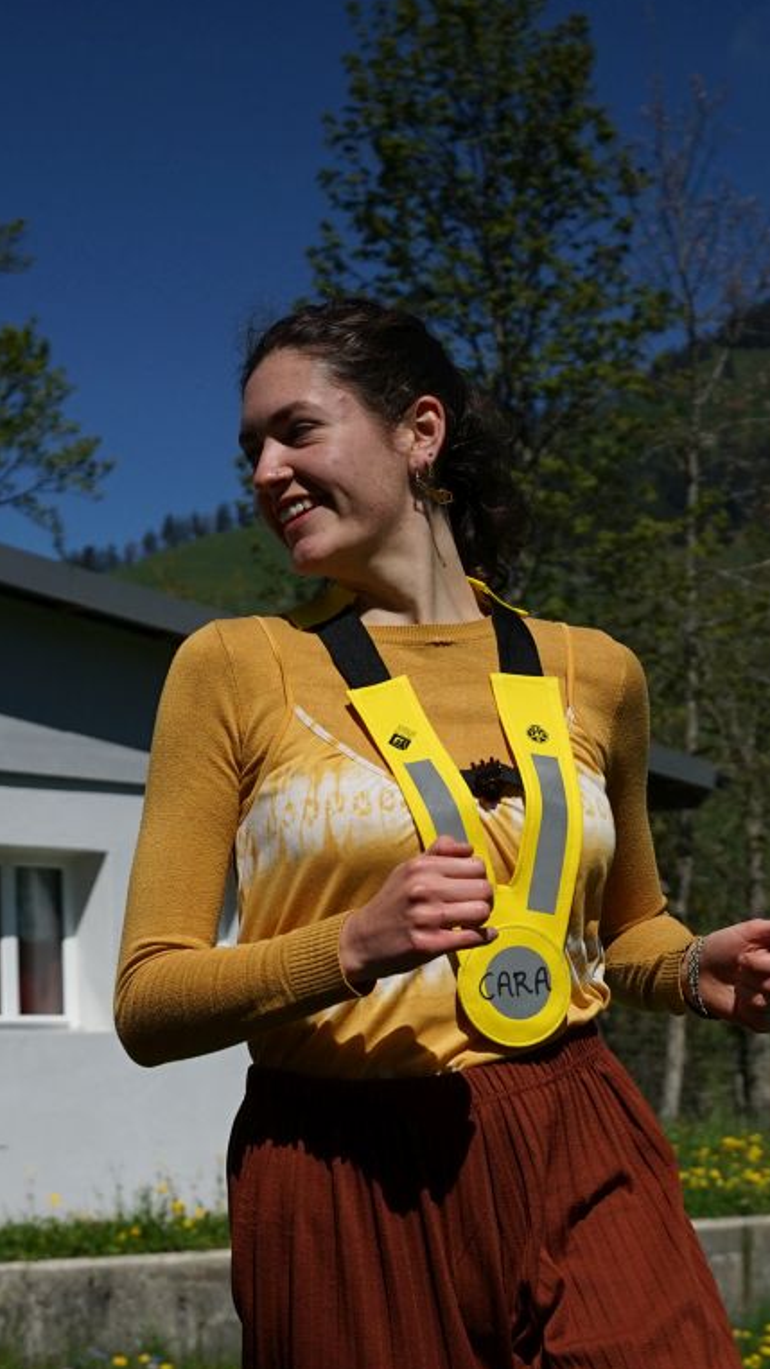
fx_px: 3232
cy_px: 784
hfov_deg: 13.6
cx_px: 300
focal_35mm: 89
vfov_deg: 23.9
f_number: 5
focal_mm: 40
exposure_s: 1/8000
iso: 400
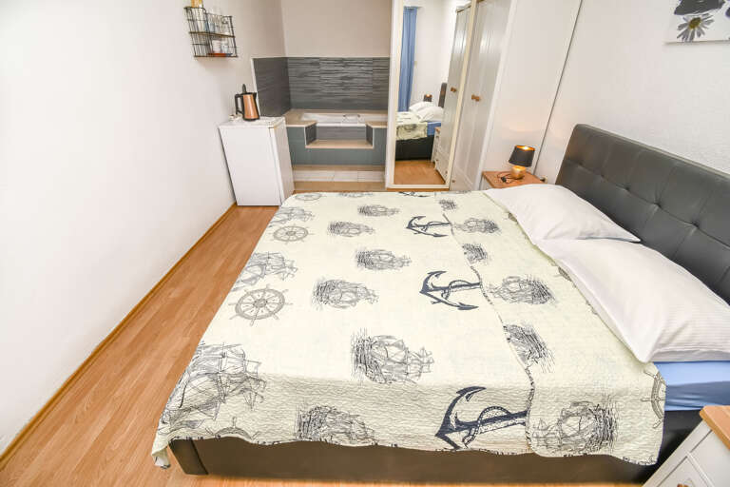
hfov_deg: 100.4
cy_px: 244
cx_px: 365
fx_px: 304
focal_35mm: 15
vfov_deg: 77.3
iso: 200
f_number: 7.1
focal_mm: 10
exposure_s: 1/100
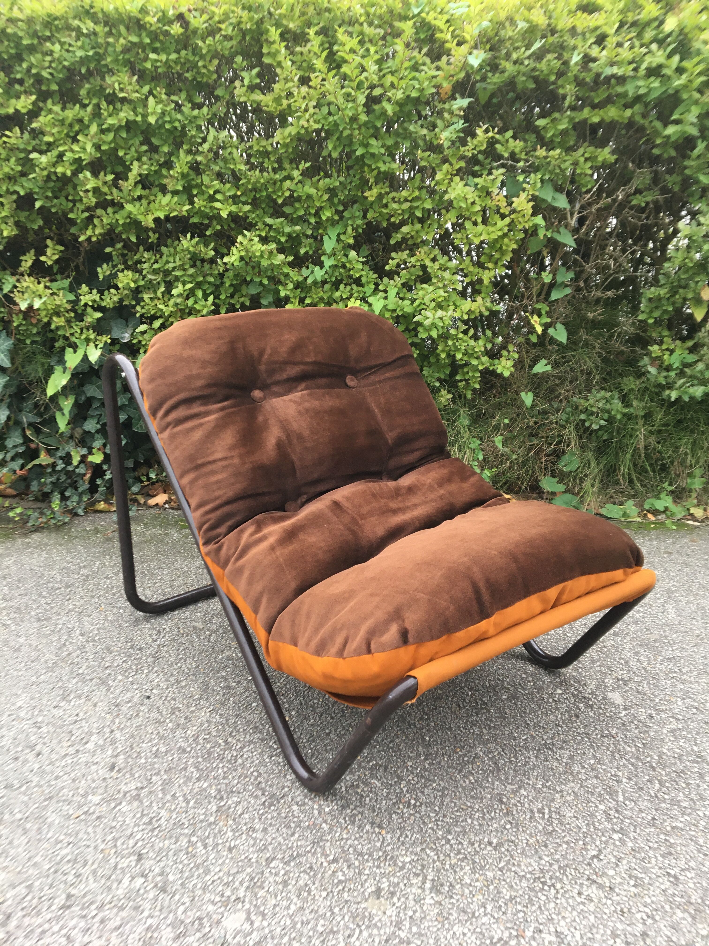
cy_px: 473
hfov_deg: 48.2
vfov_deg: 61.7
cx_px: 354
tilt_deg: -20.7
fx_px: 792
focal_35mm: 29
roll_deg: +1.7
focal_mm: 4.15
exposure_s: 1/33
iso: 64
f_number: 2.2
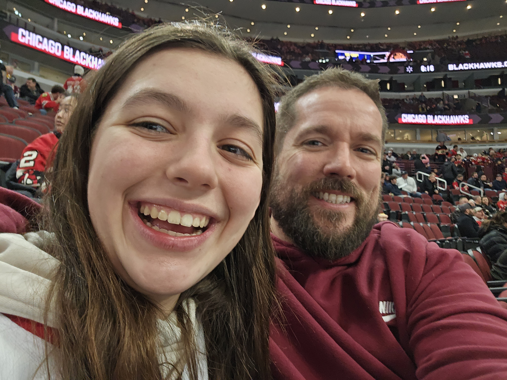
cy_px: 190
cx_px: 254
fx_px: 366
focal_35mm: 25
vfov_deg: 54.9
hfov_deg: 69.4
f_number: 2.2
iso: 200
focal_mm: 3.3
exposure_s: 1/120
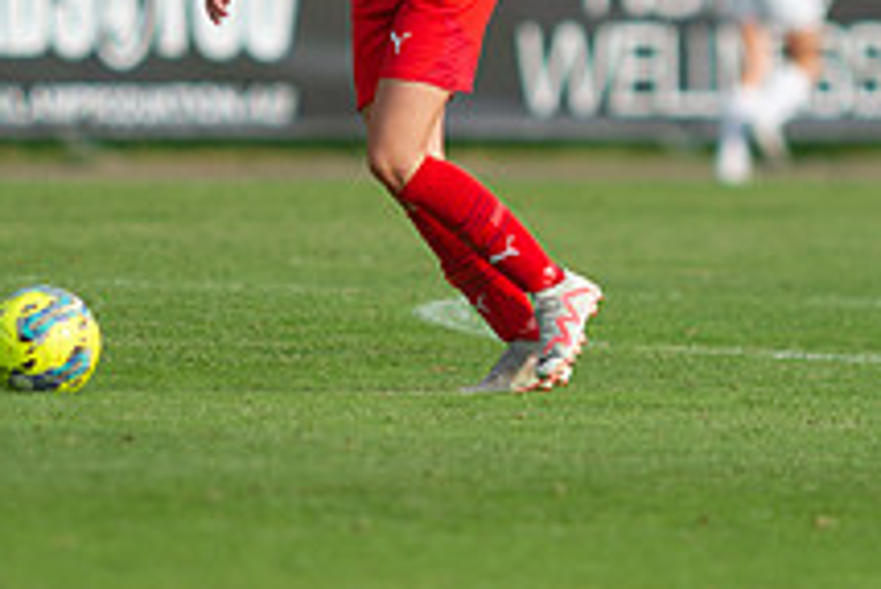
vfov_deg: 1.2
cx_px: 453
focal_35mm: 1176
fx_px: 28798
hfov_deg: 1.8
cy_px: 29
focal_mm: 420
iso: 160
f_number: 4
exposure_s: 1/1250
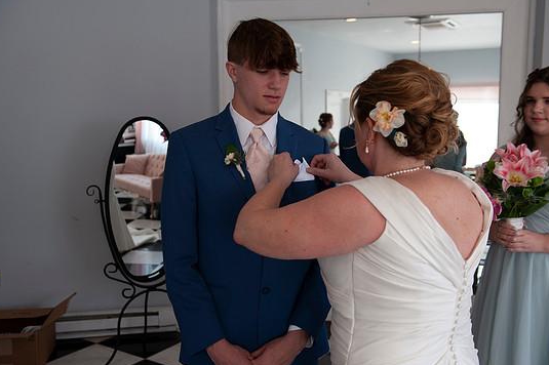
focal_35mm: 39
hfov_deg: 49.6
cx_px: 283
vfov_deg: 34.2
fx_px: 594
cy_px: 189
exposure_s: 1/80
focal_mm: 36
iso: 125
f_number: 4.5
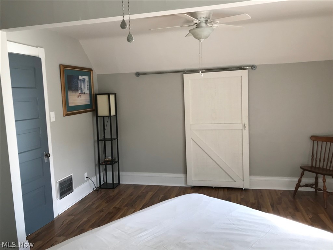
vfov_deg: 49.7
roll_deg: +2.1
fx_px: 269
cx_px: 166
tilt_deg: -7.9
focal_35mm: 28
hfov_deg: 63.4
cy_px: 125
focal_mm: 3.99
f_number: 1.8
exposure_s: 1/60
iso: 25
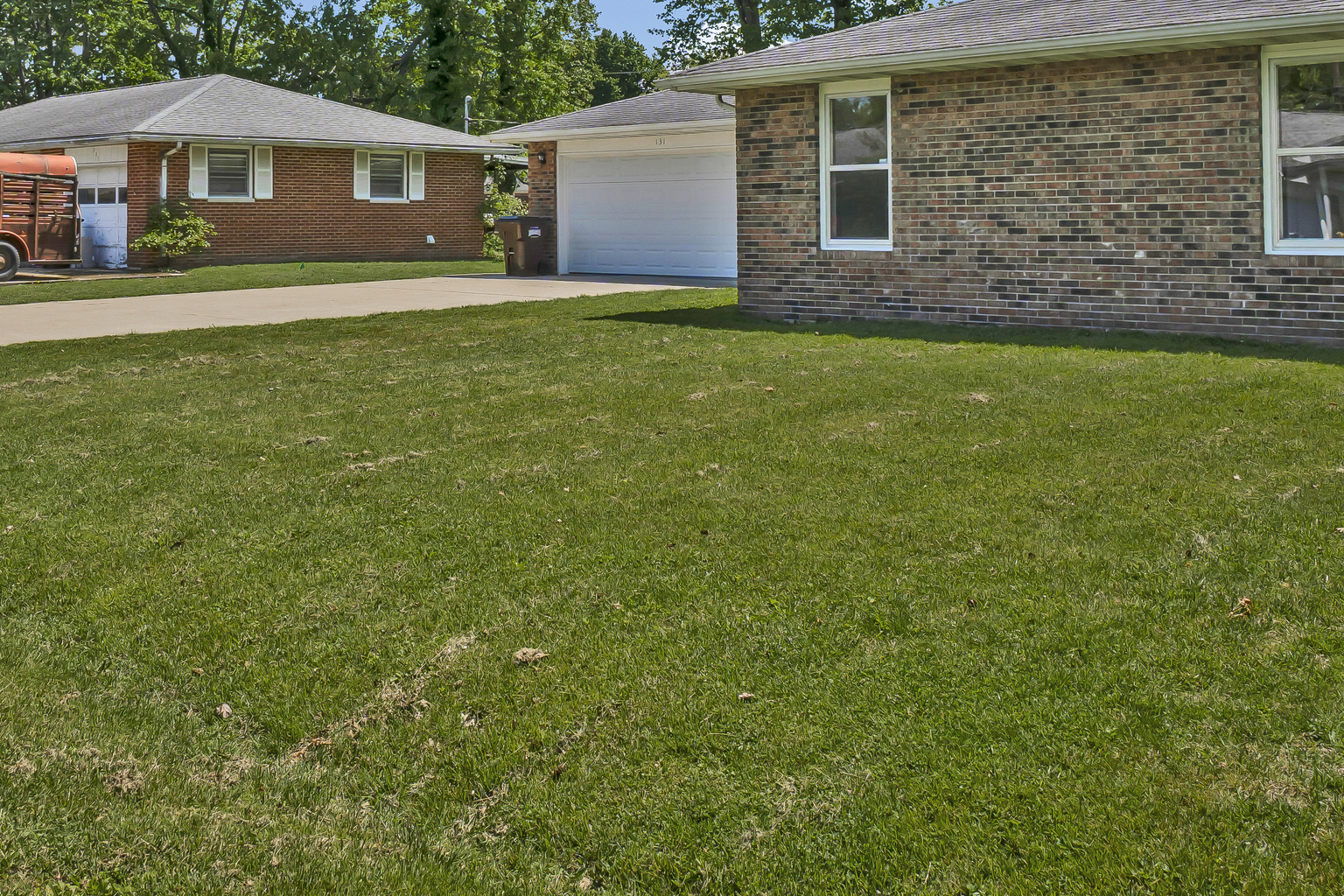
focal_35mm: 36
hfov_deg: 53.0
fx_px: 1344
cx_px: 588
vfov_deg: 35.6
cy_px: 175
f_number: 9
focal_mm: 12
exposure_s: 1/320
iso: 100
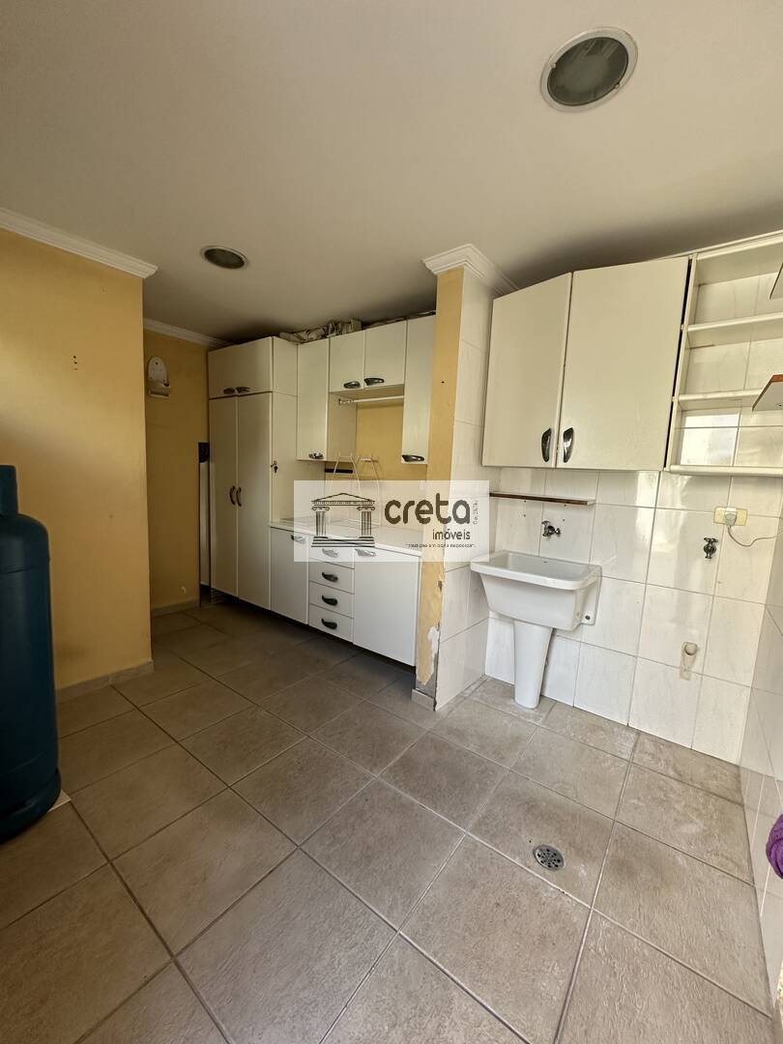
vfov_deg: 102.1
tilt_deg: -8.8
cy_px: 522
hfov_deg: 85.7
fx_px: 422
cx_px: 392
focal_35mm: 14
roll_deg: -3.1
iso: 160
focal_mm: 2.22
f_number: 2.2
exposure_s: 1/99
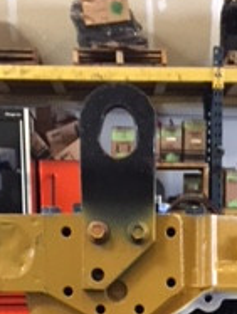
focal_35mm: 99
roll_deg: +0.1
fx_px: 901
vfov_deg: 17.9
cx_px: 198
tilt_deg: -11.3
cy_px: 458
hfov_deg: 14.9
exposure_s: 1/30
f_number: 2.2
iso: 200
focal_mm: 4.15
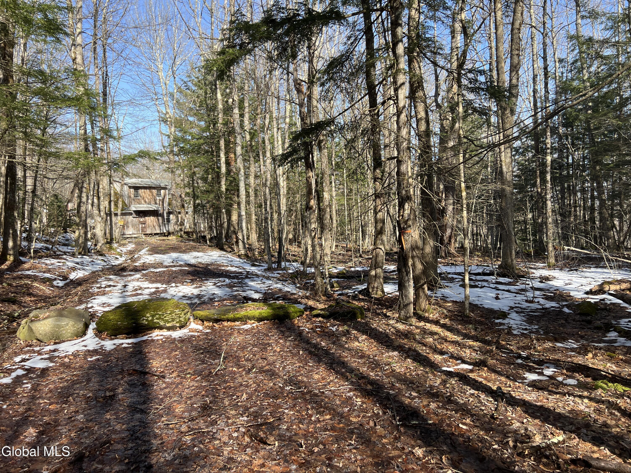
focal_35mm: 26
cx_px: 316
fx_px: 474
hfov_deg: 67.3
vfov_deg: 53.1
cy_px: 236
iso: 50
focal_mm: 5.7
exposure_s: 1/982
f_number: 1.5
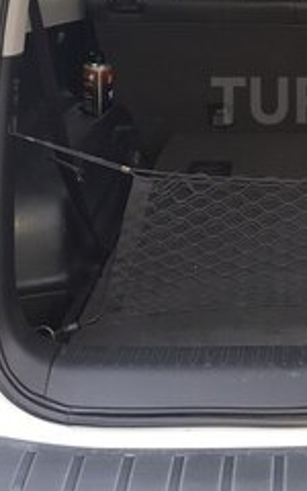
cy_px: 100
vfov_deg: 34.6
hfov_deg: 21.2
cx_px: 368
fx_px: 763
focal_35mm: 57
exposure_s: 1/24
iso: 80
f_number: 1.7
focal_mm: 4.2
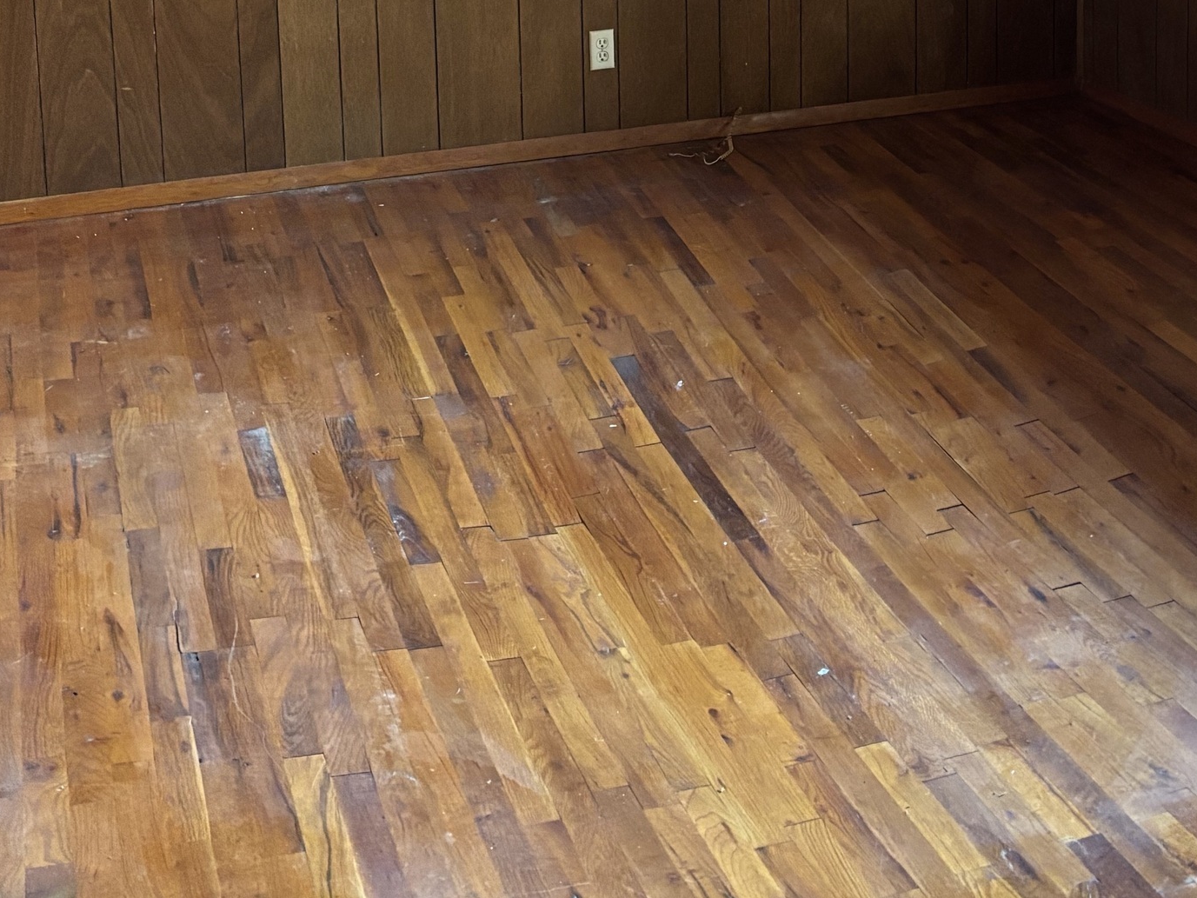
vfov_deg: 23.6
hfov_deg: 32.3
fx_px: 2006
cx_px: 954
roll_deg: -0.5
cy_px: -100
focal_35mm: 58
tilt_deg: -8.2
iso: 640
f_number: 1.6
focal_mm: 5.96
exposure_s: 1/40
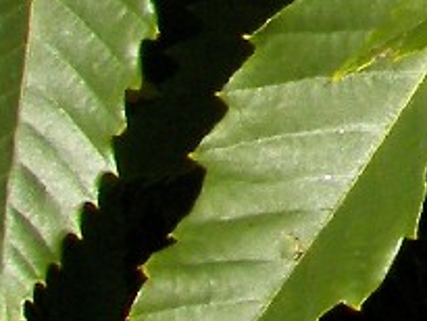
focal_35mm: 211
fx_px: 2604
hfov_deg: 8.3
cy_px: -465
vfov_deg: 6.7
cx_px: 1152
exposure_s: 1/250
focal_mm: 6
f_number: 8
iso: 100
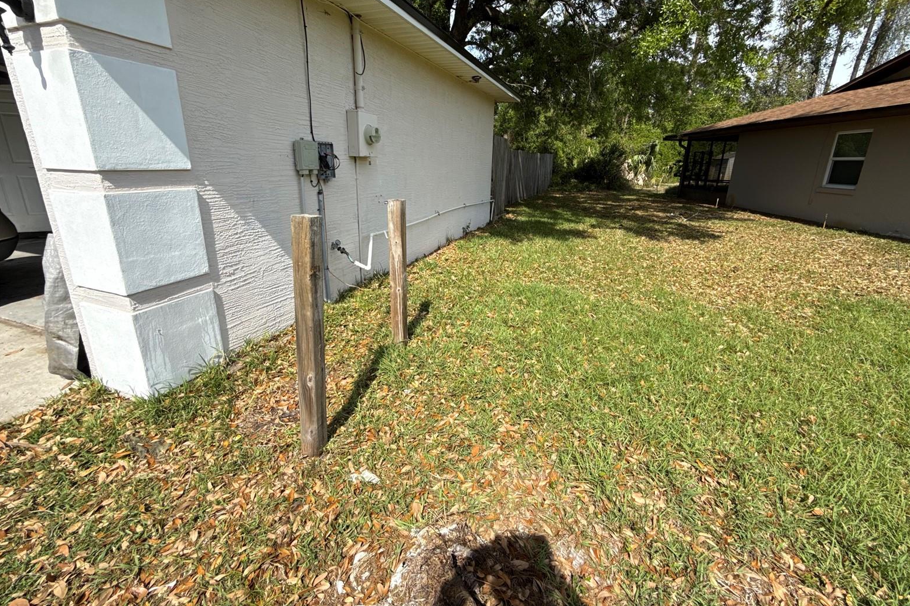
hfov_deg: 100.4
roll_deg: -1.4
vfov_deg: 77.0
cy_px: 264
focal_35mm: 15
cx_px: 467
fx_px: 379
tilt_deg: -14.8
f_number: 2.2
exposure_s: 1/1285
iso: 50
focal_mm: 2.22
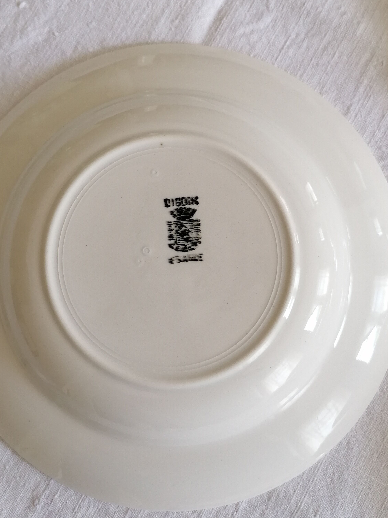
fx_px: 538
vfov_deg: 51.2
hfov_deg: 39.6
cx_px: 178
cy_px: 230
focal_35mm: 36
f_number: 1.8
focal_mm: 4.75
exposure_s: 1/60
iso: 160
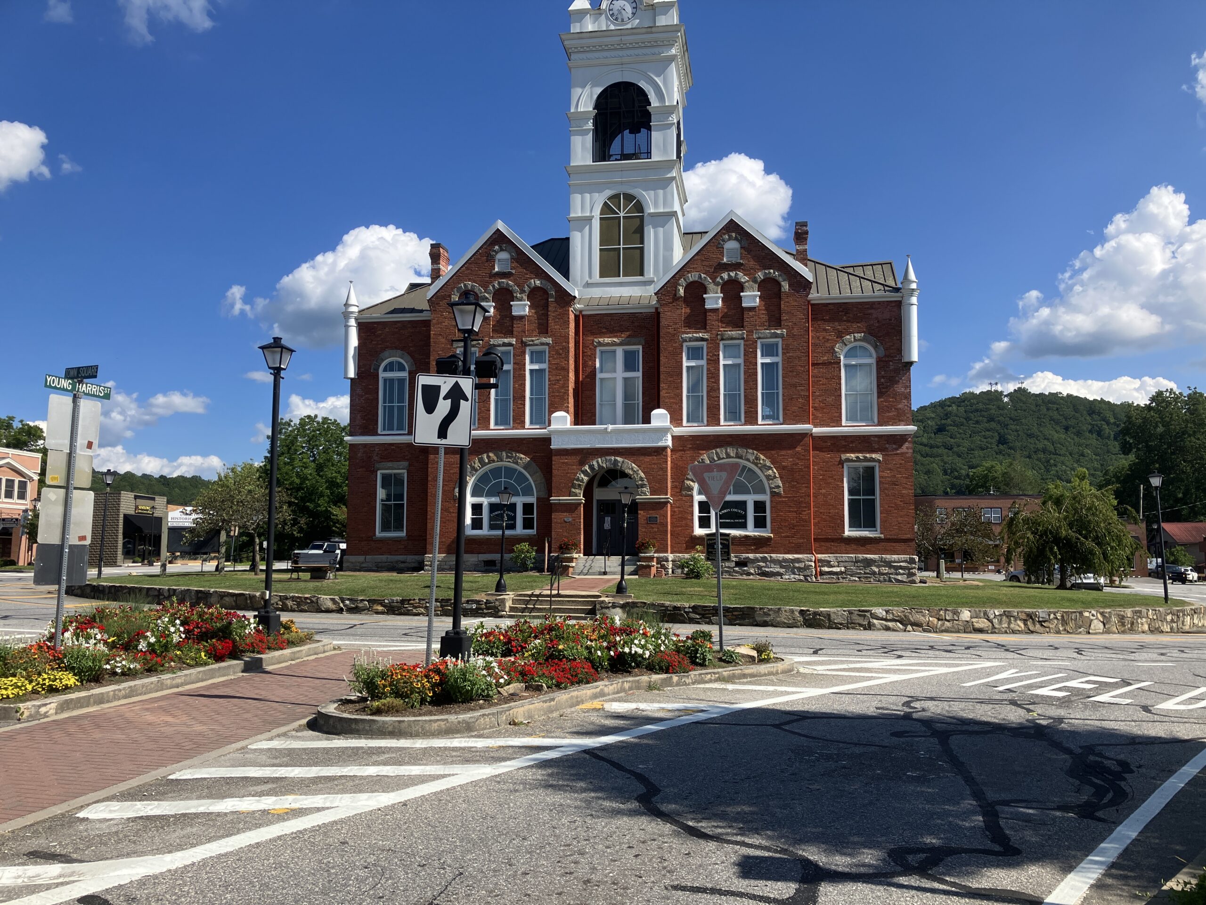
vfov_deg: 49.7
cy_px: 452
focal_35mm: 28
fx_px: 976
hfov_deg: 63.4
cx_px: 603
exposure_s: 1/2024
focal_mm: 3.99
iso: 32
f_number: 1.8
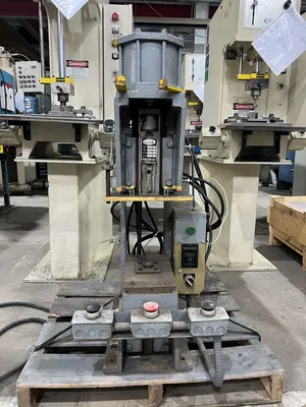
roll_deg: -1.9
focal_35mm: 26
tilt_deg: -12.1
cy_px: 204
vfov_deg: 67.3
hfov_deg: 53.1
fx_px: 306
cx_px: 153
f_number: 1.5
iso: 125
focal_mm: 5.7
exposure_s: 1/60
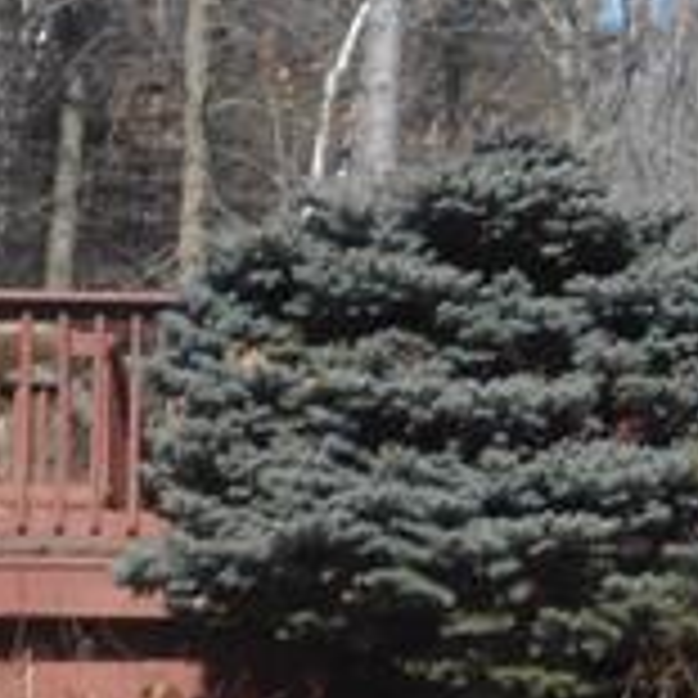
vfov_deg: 9.7
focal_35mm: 181
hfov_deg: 8.8
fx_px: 4129
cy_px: 248
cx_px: 1626
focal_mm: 5.5
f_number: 3.6
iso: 80
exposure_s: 1/640
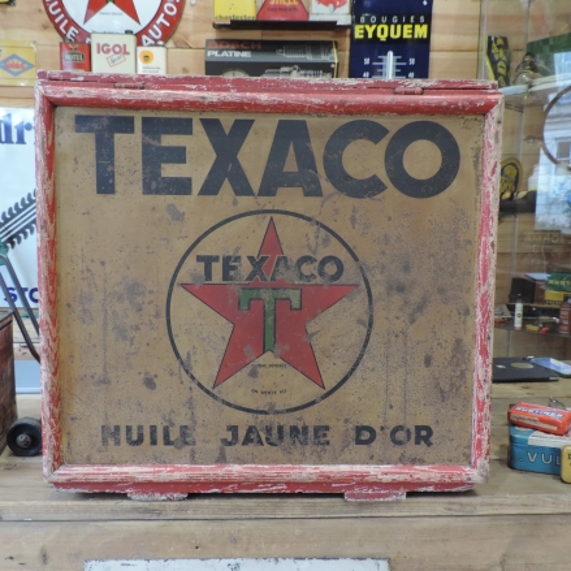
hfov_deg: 55.5
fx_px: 541
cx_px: 254
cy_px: 281
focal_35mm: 29
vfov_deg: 55.6
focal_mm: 4.3
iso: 400
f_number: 3
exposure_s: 1/20
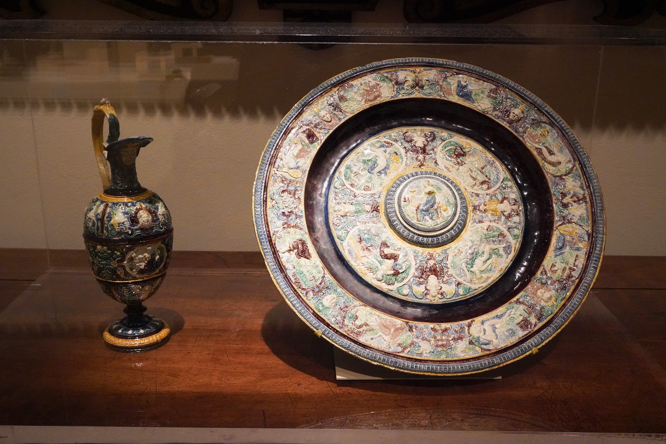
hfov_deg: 60.3
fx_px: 574
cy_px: 222
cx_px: 333
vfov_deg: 42.3
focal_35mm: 31
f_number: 13
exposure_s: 1/100
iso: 8000
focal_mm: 31
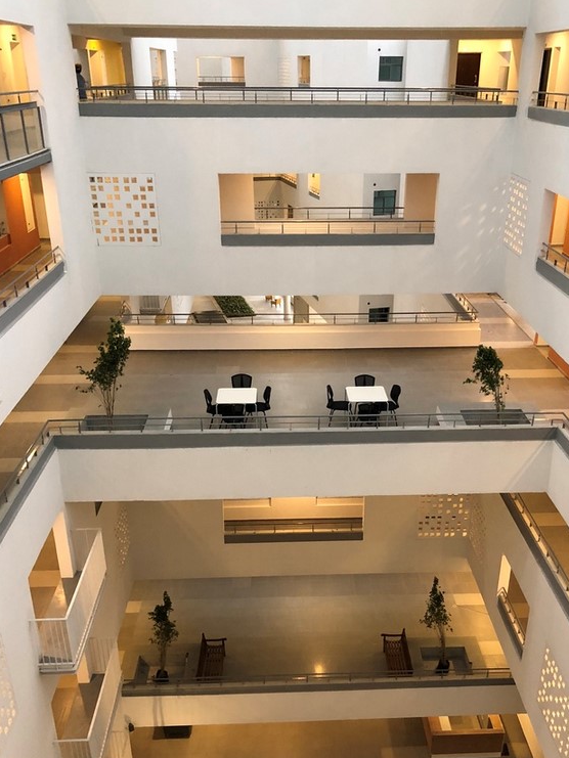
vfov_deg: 53.7
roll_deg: -1.3
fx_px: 745
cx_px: 311
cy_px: 441
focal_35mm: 34
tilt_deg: -26.0
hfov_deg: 41.8
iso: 100
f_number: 1.8
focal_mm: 4
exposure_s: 1/15
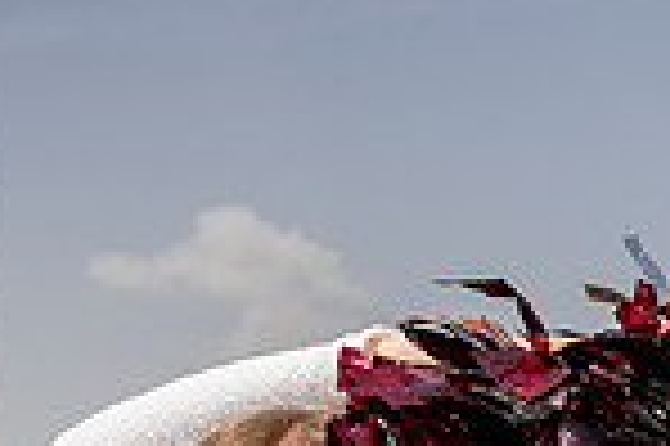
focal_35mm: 142
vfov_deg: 8.9
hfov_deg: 14.5
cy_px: 982
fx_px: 2640
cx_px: 396
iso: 50
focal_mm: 47
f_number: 7.1
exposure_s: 1/250
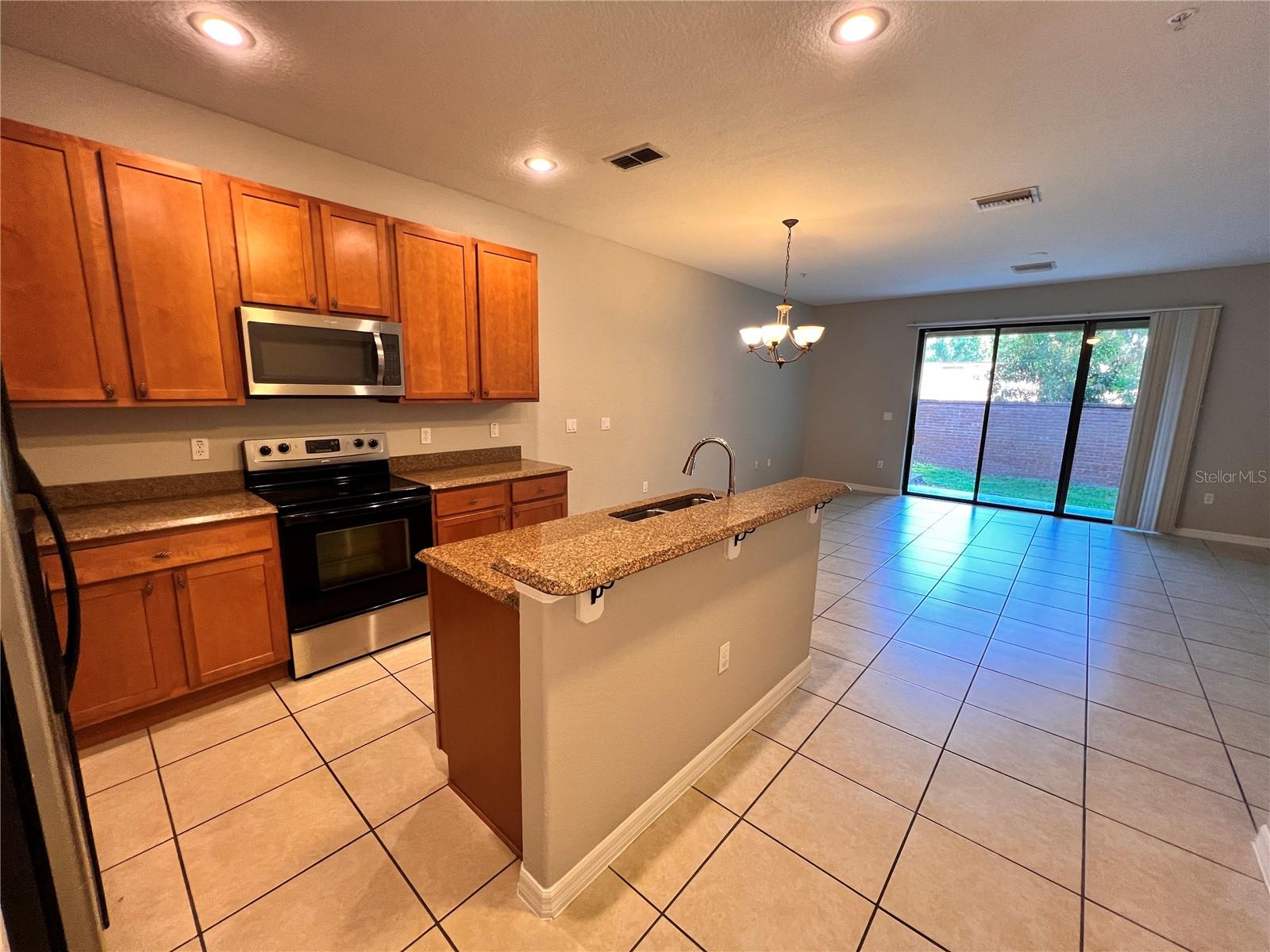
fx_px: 477
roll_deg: -0.7
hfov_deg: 106.2
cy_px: 476
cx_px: 635
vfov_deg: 89.9
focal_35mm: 13
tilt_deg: -9.8
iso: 200
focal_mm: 1.57
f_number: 1.8
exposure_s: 1/60
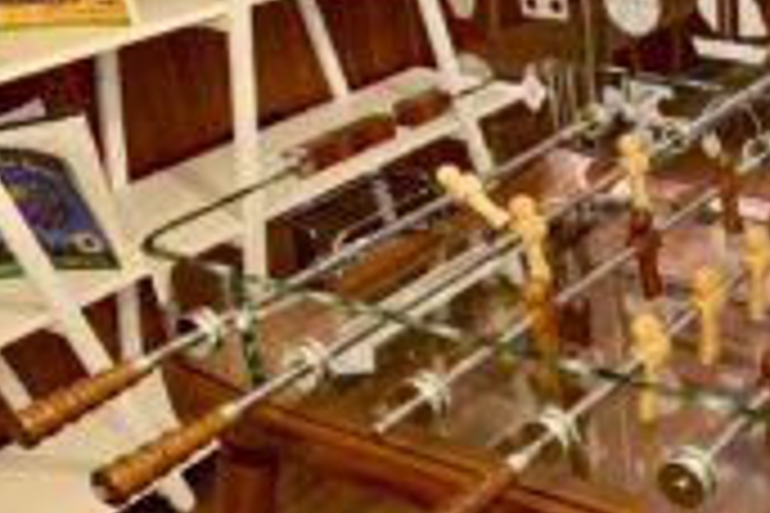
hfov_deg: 32.0
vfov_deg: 23.7
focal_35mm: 57
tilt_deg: -28.3
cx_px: 793
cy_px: 333
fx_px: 1219
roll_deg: +0.5
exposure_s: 1/25
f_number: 1.8
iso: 500
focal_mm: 4.25
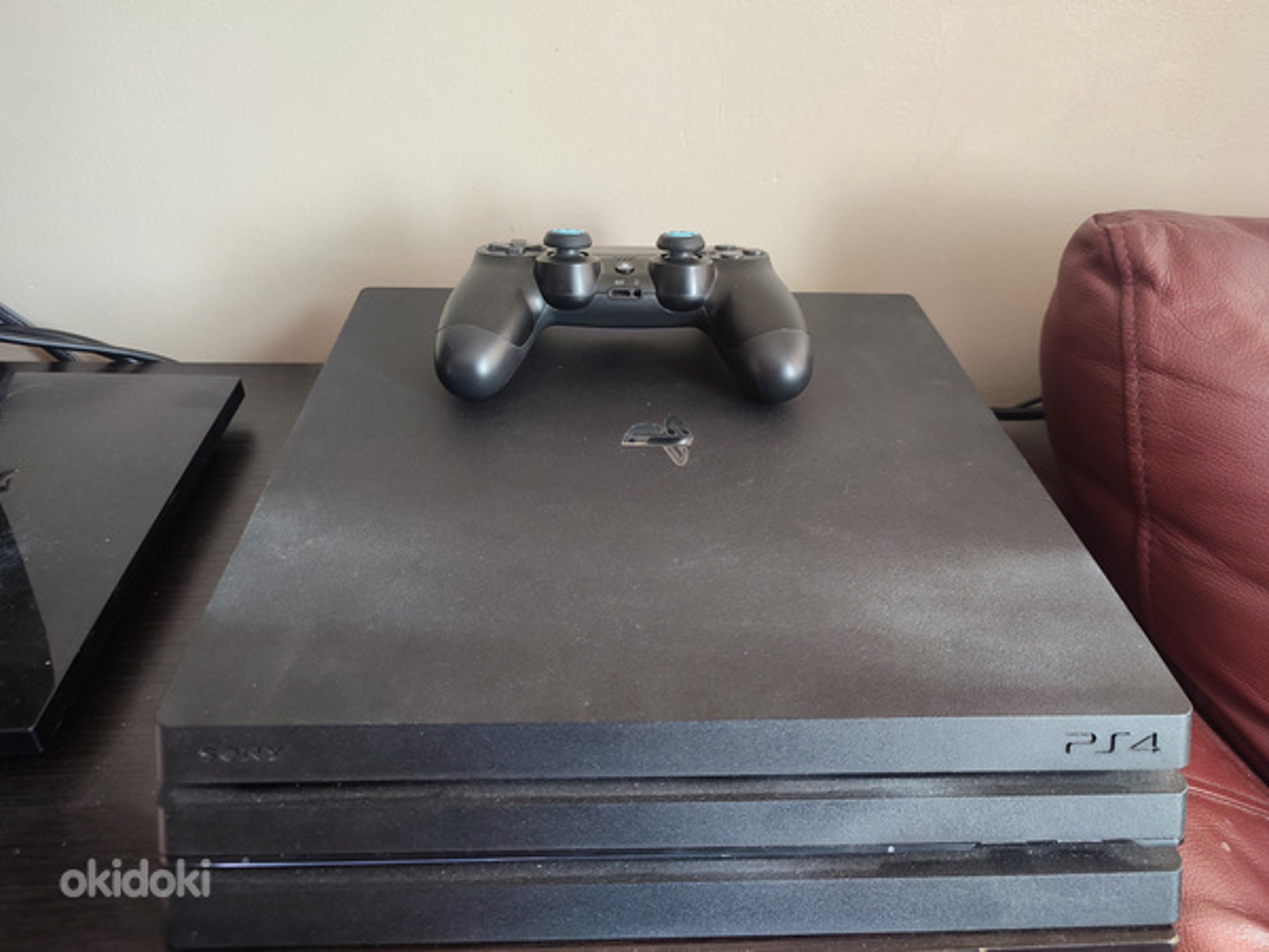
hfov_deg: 69.4
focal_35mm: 25
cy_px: 476
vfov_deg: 54.9
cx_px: 634
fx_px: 916
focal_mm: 6.04
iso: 396
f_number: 1.9
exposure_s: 1/33
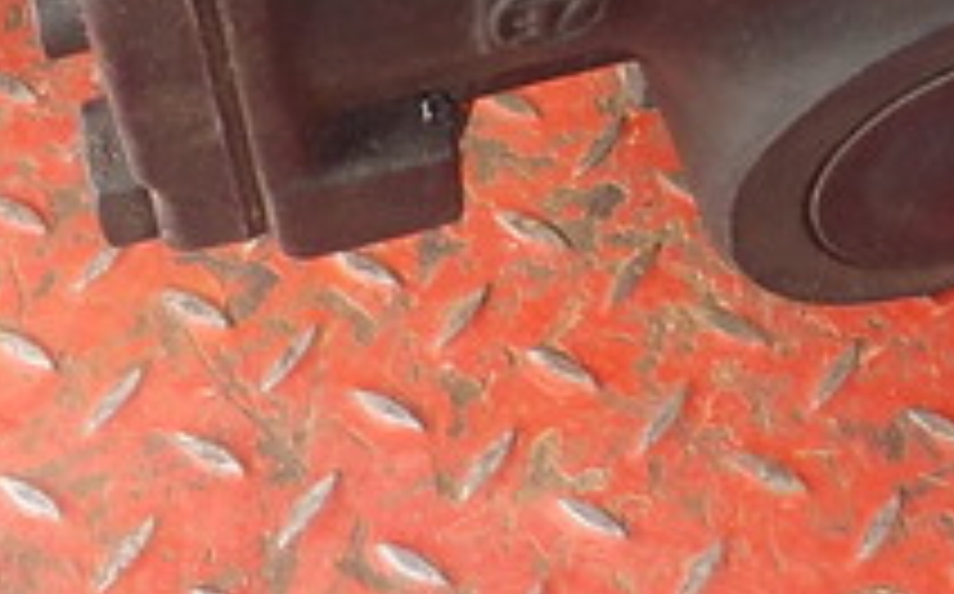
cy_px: -230
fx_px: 2493
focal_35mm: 96
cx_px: 846
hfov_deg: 21.2
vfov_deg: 13.0
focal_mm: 4.1
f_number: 3.3
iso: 200
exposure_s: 1/30
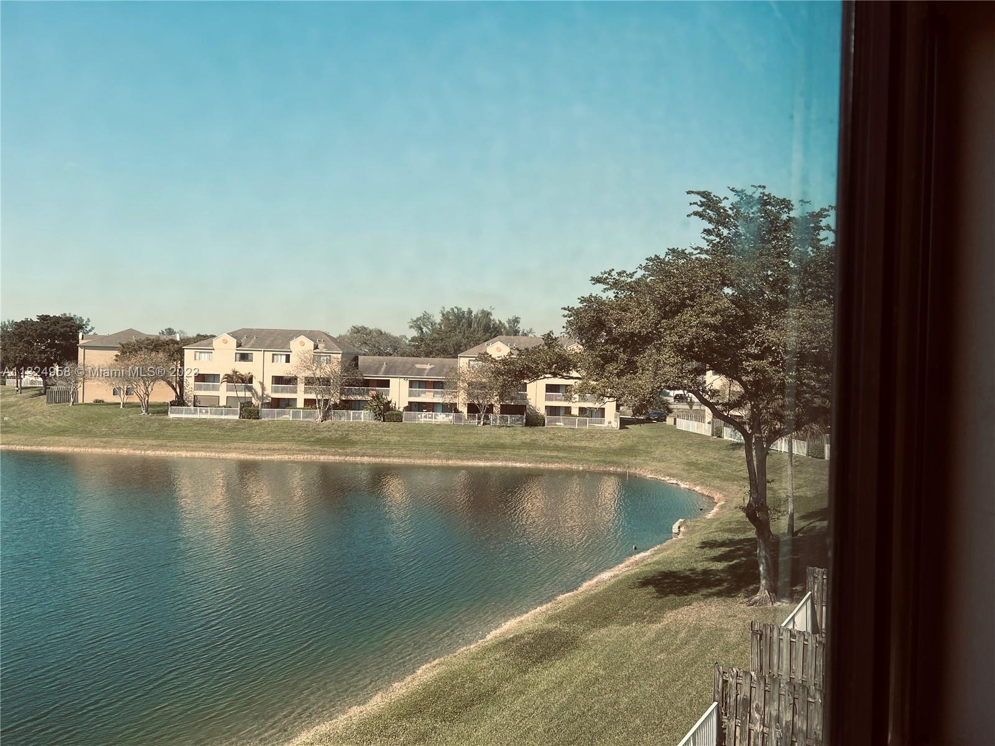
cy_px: 373
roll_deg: -2.0
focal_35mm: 26
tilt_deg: +0.7
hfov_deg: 67.3
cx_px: 498
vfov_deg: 53.1
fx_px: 747
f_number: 1.5
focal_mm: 5.7
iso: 50
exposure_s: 1/2994
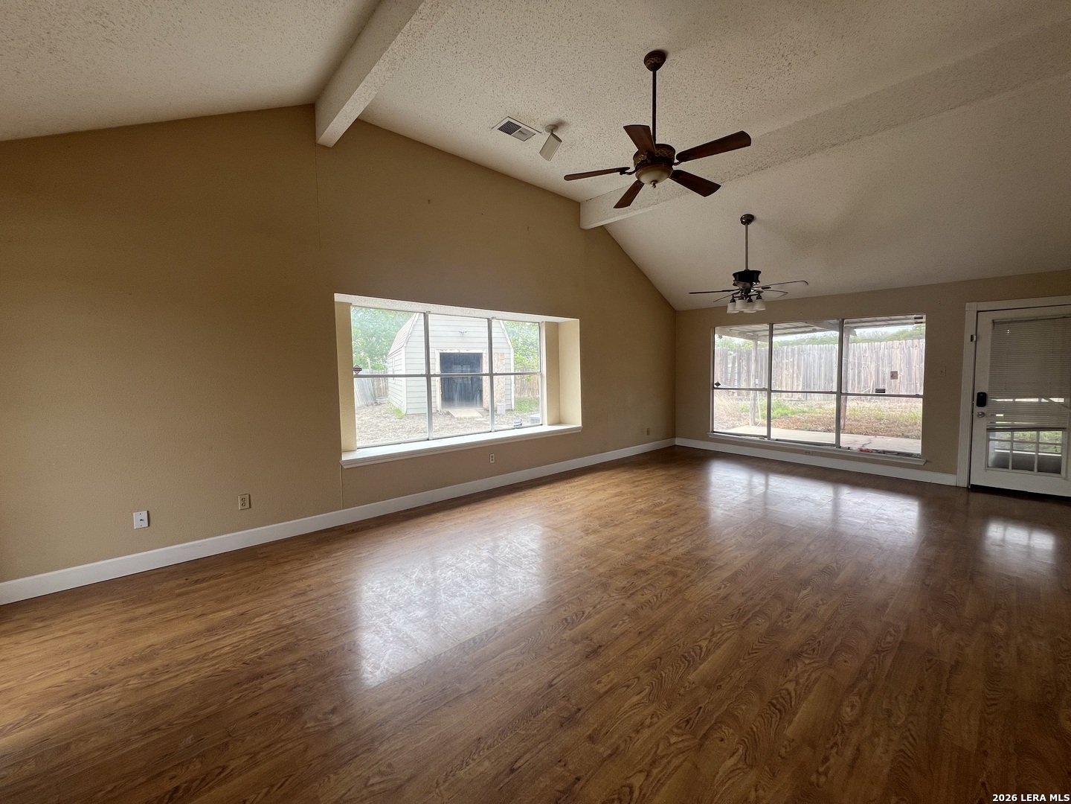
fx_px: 402
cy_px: 402
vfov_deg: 89.9
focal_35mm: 13
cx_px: 536
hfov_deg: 106.2
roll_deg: +0.6
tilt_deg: -3.4
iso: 32
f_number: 1.8
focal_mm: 1.57
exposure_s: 1/278
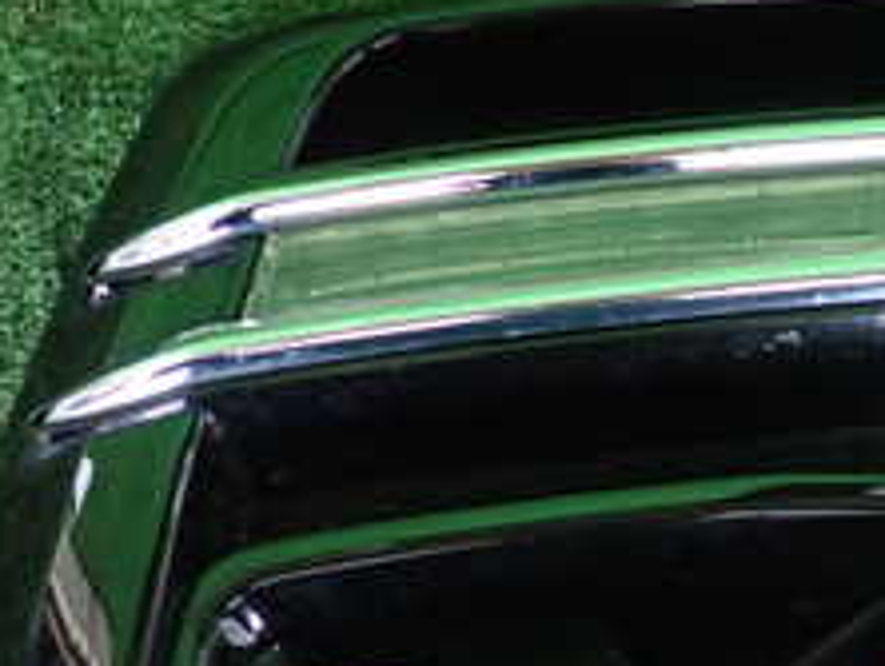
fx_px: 2073
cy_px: 622
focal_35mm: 81
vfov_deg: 17.9
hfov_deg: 23.5
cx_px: 773
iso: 500
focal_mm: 5.4
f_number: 2.3
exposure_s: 1/30
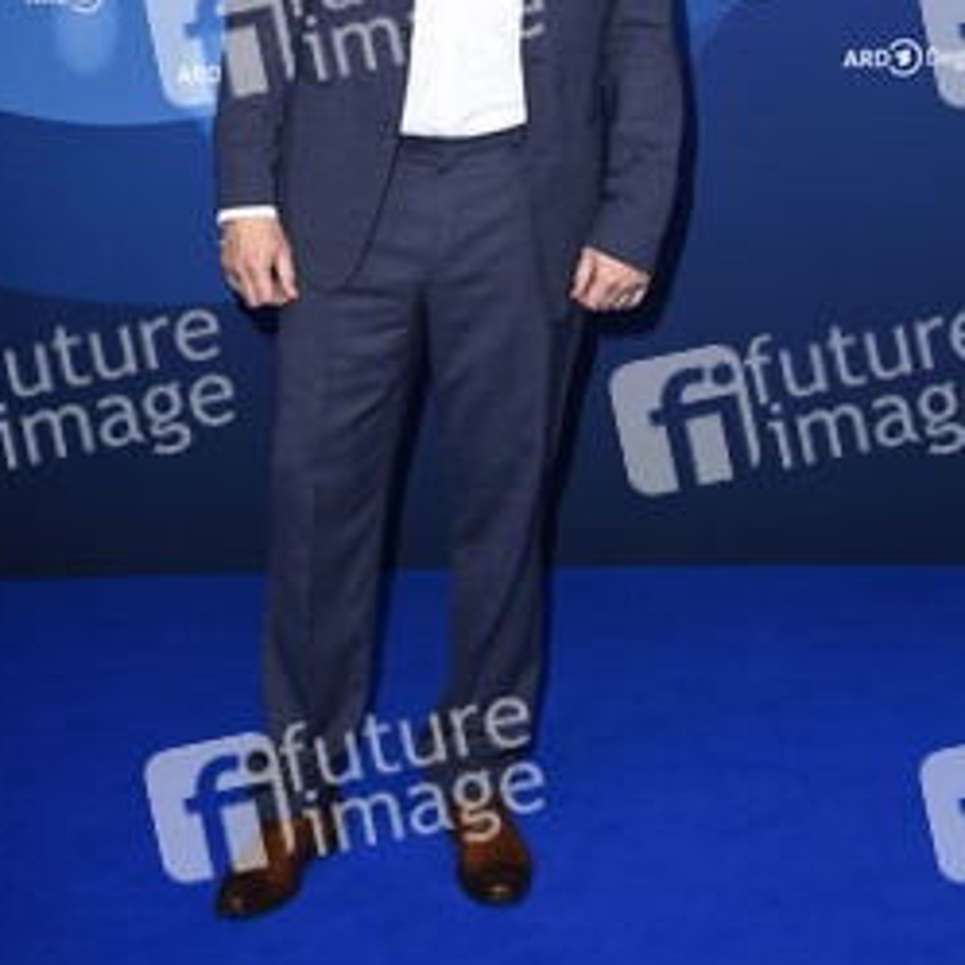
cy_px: 209
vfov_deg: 22.8
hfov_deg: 23.1
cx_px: 457
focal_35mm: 75
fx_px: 2365
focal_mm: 55
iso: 640
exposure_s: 1/250
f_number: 6.3
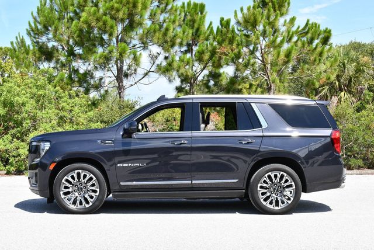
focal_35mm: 56
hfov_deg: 35.6
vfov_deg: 24.2
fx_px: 582
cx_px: 187
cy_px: 125
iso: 200
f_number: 8
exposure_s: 1/250
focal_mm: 28
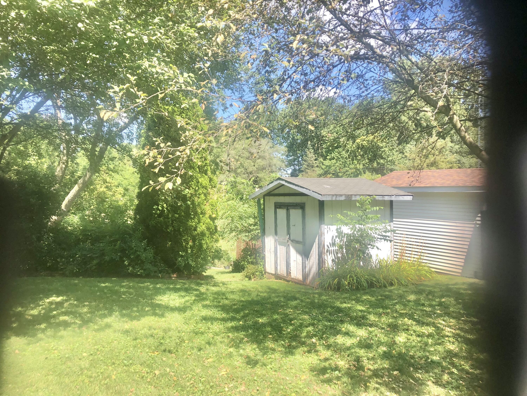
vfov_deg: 49.7
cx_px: 264
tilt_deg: -0.9
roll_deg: +0.1
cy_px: 198
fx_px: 426
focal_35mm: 28
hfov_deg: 63.4
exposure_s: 1/615
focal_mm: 3.99
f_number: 1.8
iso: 20
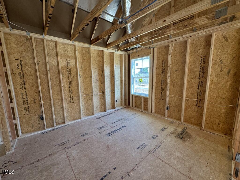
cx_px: 120
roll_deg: +0.1
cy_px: 90
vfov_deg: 85.7
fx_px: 97
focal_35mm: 14
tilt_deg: -8.7
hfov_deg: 102.1
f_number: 2.2
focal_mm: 2.22
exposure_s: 1/99
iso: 125
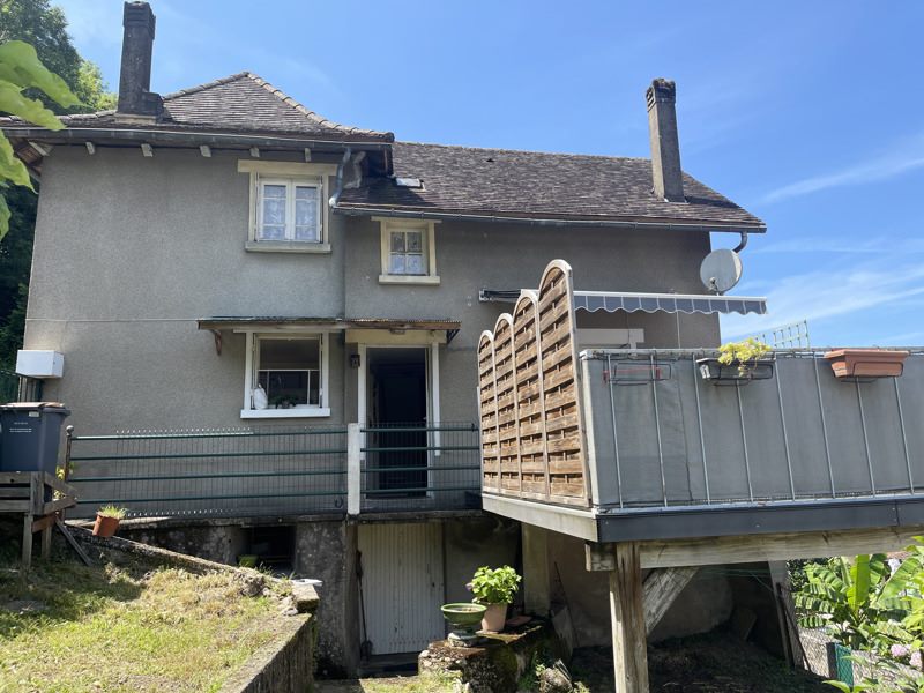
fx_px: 667
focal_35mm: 25
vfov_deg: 54.9
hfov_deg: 69.4
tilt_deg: +10.0
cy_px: 346
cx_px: 462
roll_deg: +1.5
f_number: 1.6
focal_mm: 5.1
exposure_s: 1/1353
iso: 32
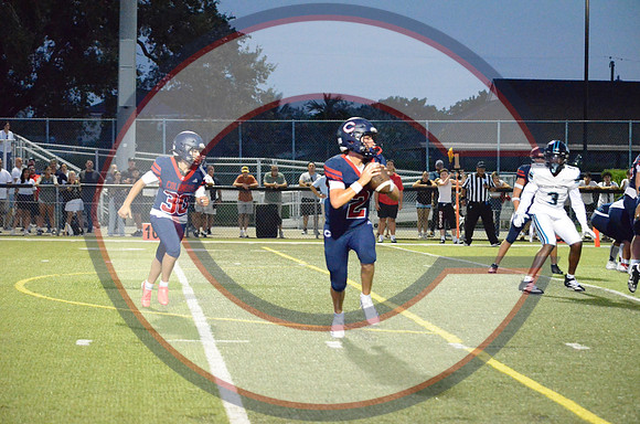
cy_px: 212
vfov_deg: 10.6
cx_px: 320
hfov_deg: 15.9
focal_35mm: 129
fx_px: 2288
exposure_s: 1/320
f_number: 4.5
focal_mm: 86
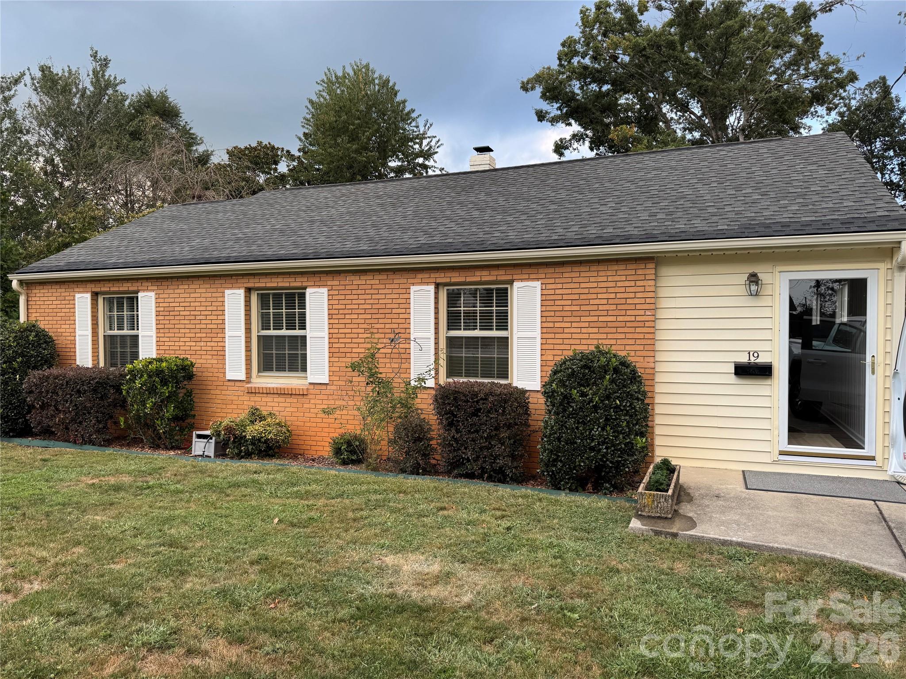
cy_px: 340
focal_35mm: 24
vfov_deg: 56.8
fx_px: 628
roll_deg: +0.0
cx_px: 453
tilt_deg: -1.5
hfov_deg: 71.6
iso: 50
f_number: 1.78
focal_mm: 6.76
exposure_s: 1/132
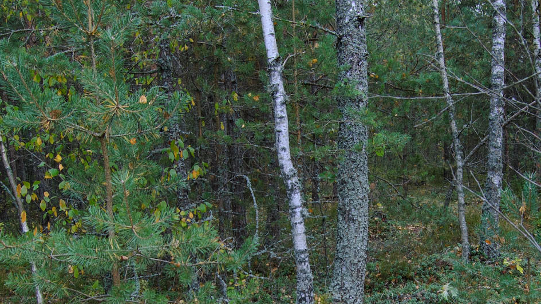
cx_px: 347
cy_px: 275
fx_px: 731
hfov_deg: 40.2
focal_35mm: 51
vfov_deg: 22.9
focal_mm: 18
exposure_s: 1/125
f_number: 6.3
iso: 280
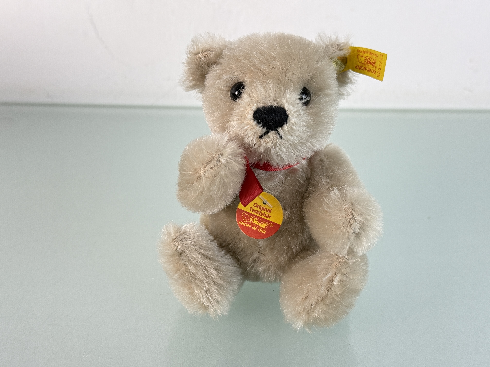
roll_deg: +2.0
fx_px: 679
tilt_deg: -27.5
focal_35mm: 48
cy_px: 184
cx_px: 245
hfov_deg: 39.7
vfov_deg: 30.3
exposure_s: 1/100
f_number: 1.78
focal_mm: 6.76
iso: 50
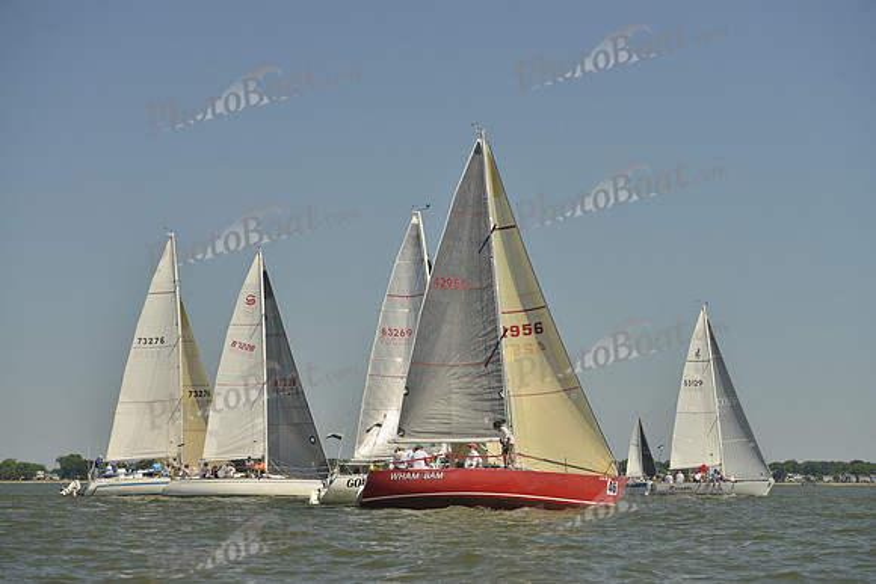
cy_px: 292
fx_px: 2239
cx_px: 438
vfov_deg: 14.9
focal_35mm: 92
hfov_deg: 22.1
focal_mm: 92
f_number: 5.6
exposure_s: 1/1250
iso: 200
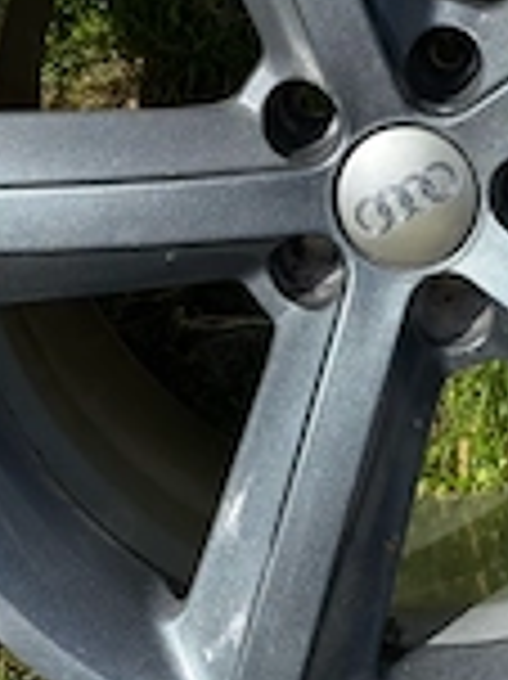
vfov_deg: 26.3
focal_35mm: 69
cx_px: 432
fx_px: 1352
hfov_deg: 20.9
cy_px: -36
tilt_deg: -51.4
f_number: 1.6
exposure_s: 1/2151
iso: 50
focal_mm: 5.96
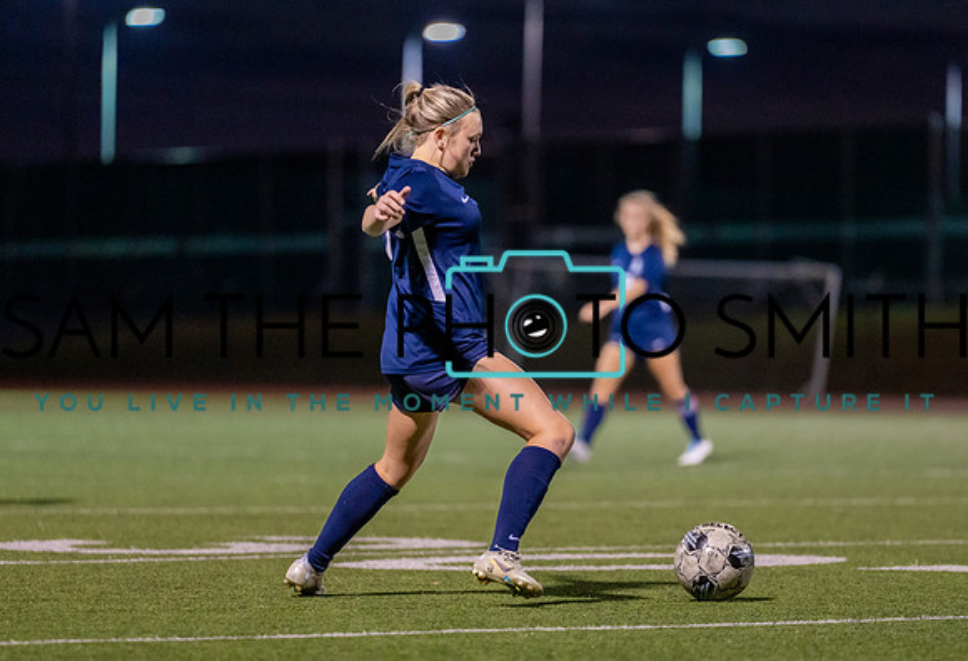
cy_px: 359
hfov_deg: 8.4
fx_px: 6610
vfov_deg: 5.7
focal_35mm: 244
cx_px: 545
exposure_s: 1/1000
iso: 4000
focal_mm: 191
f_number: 2.8
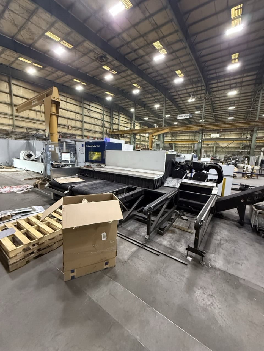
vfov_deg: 102.1
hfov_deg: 85.7
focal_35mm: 14
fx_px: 142
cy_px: 176
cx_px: 132
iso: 800
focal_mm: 2.2
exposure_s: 1/60
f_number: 2.2
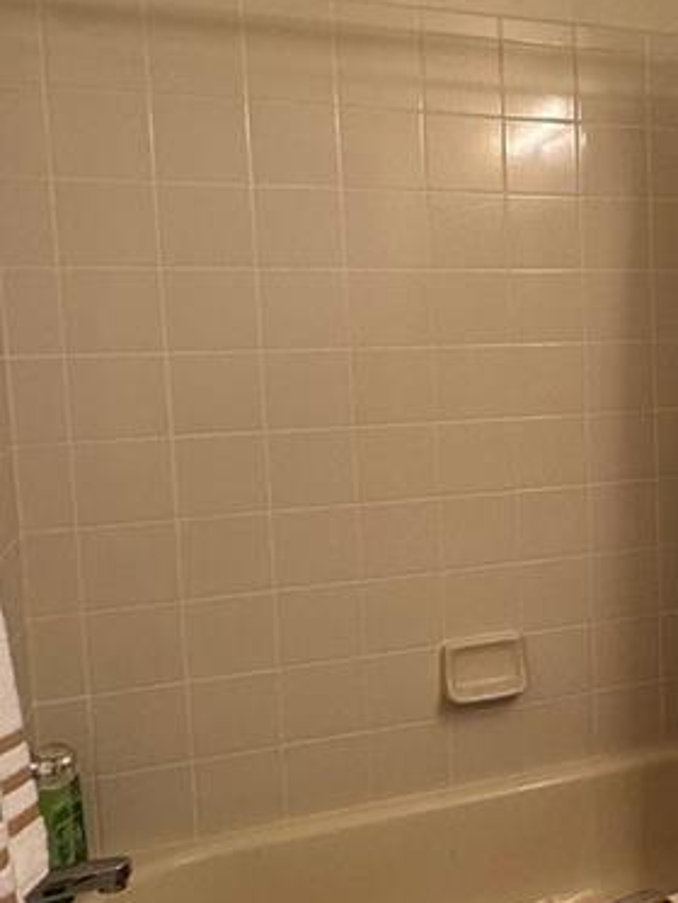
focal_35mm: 45
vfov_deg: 42.0
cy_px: 404
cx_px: 857
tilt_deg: -6.2
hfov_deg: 27.4
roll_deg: +0.8
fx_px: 1175
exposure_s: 1/120
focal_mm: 2.22
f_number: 2.2
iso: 200
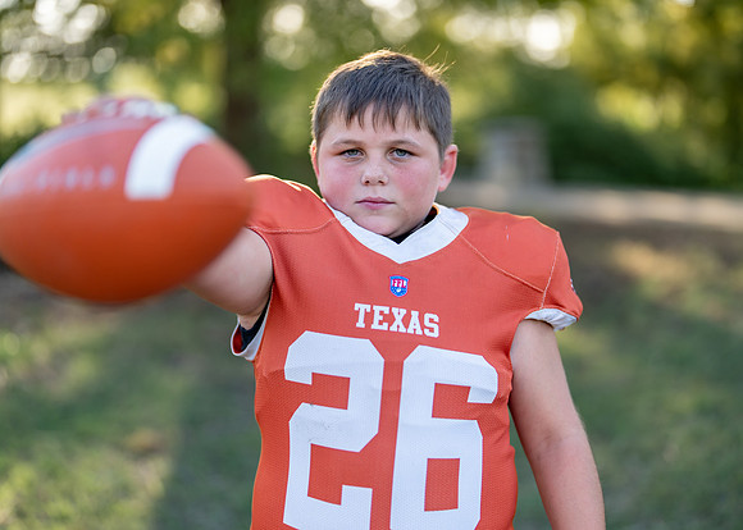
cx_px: 393
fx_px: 1129
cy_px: 265
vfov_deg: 26.4
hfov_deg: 36.4
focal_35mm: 54
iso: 100
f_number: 1.2
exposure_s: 1/1250
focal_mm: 50
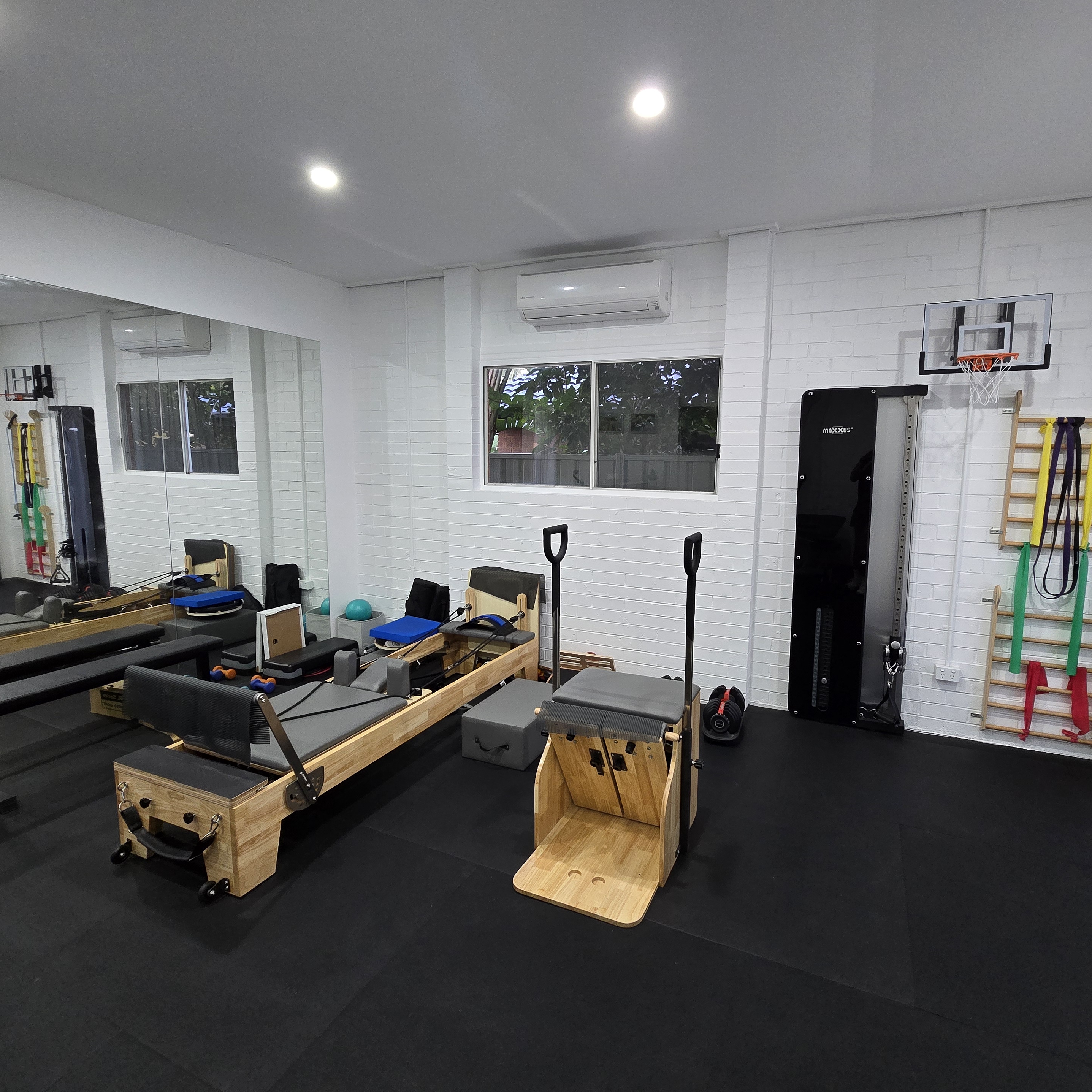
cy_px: 528
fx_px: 571
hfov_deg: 87.3
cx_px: 577
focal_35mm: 16
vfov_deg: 87.4
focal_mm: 2.2
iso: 320
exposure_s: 1/50
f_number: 2.2
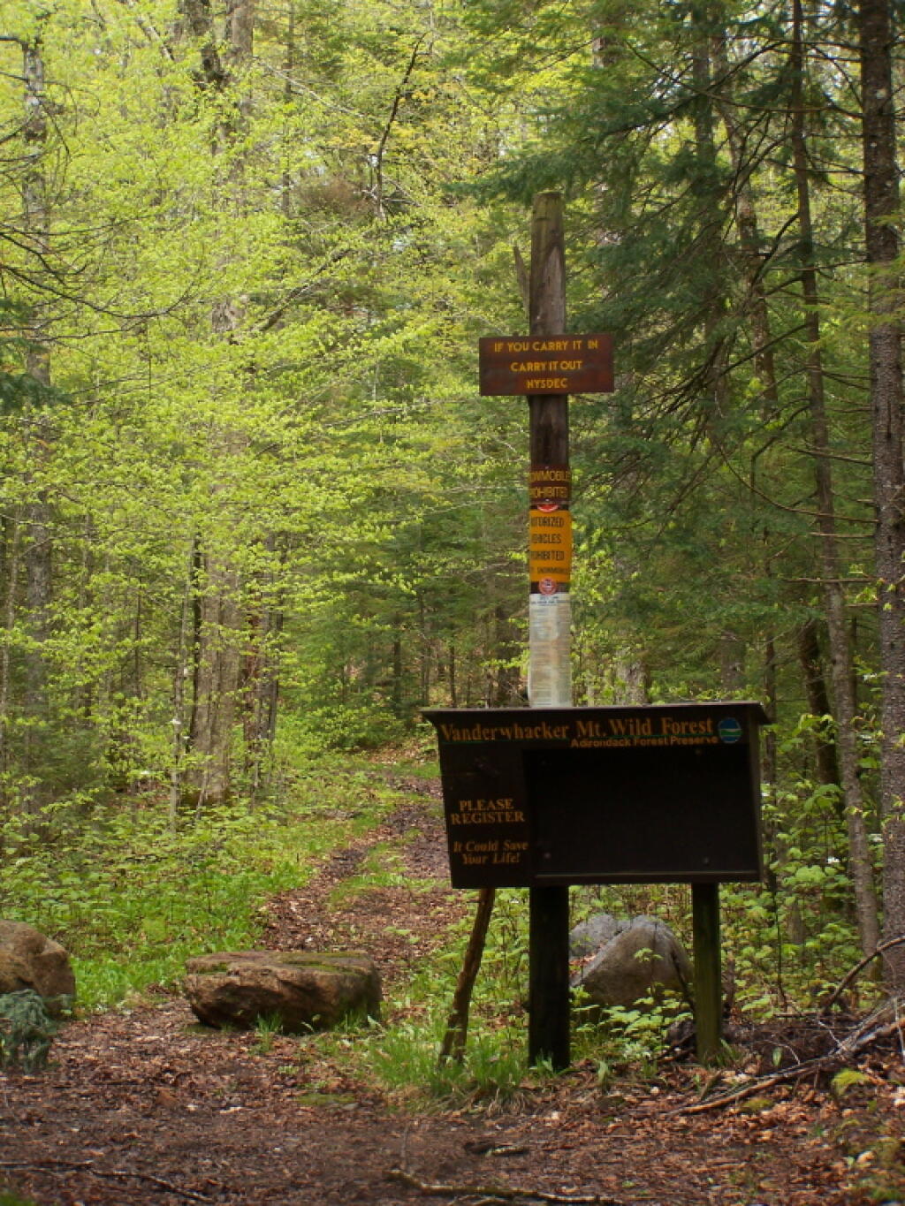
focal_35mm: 82
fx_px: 2858
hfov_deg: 18.0
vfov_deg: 23.8
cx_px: 452
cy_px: 603
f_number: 3.2
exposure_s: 1/160
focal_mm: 13.7
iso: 80
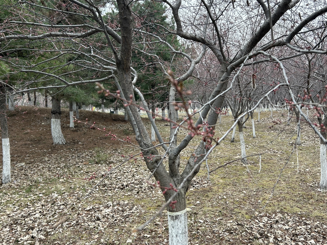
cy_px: 114
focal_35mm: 30
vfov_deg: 46.8
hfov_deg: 59.8
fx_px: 283
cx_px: 181
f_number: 1.5
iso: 50
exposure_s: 1/394
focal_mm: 5.7
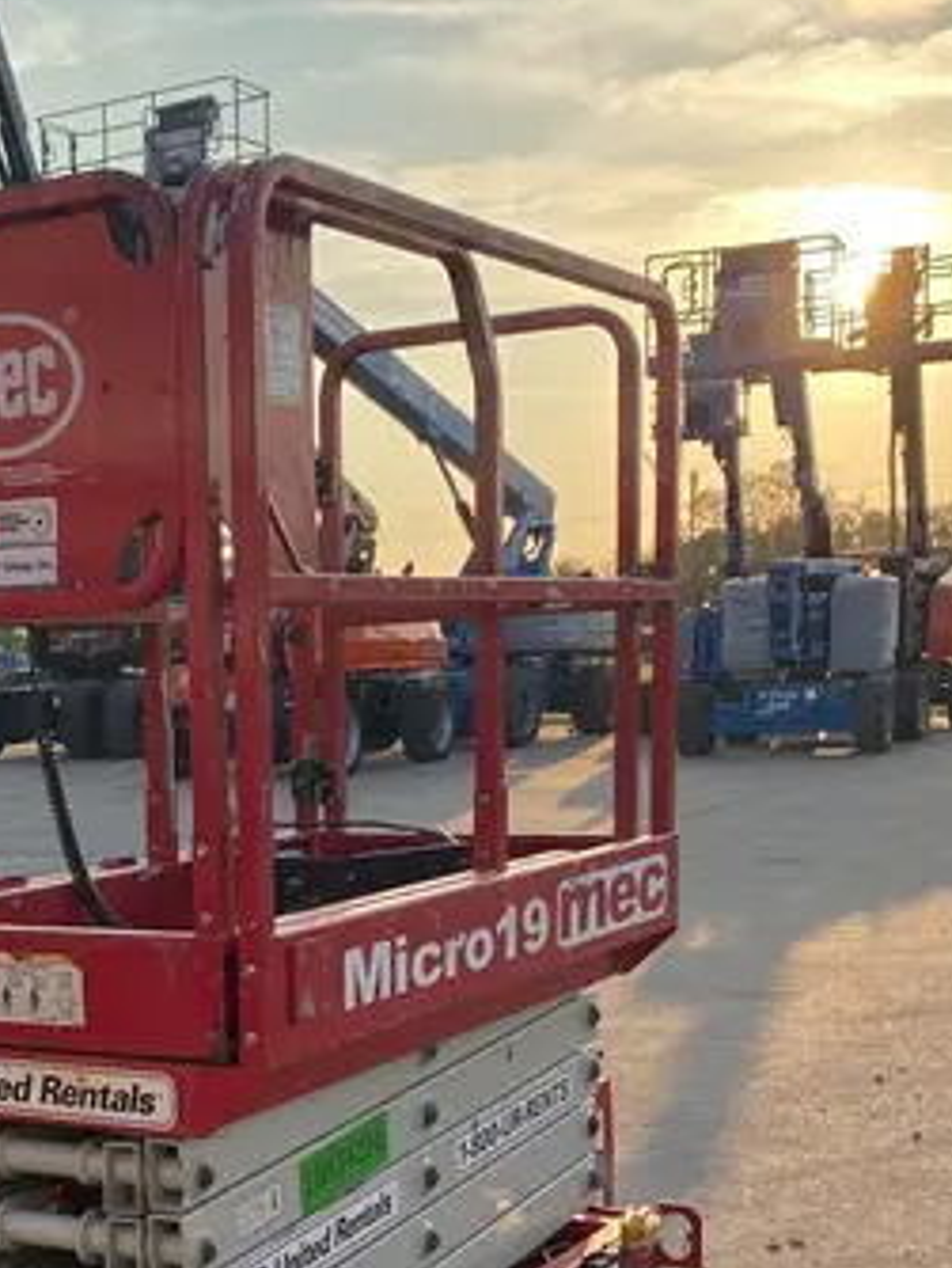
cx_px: 83
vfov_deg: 32.6
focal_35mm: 57
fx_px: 2087
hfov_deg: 24.9
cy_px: 1057
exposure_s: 1/1701
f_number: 1.8
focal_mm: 4.25
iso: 32
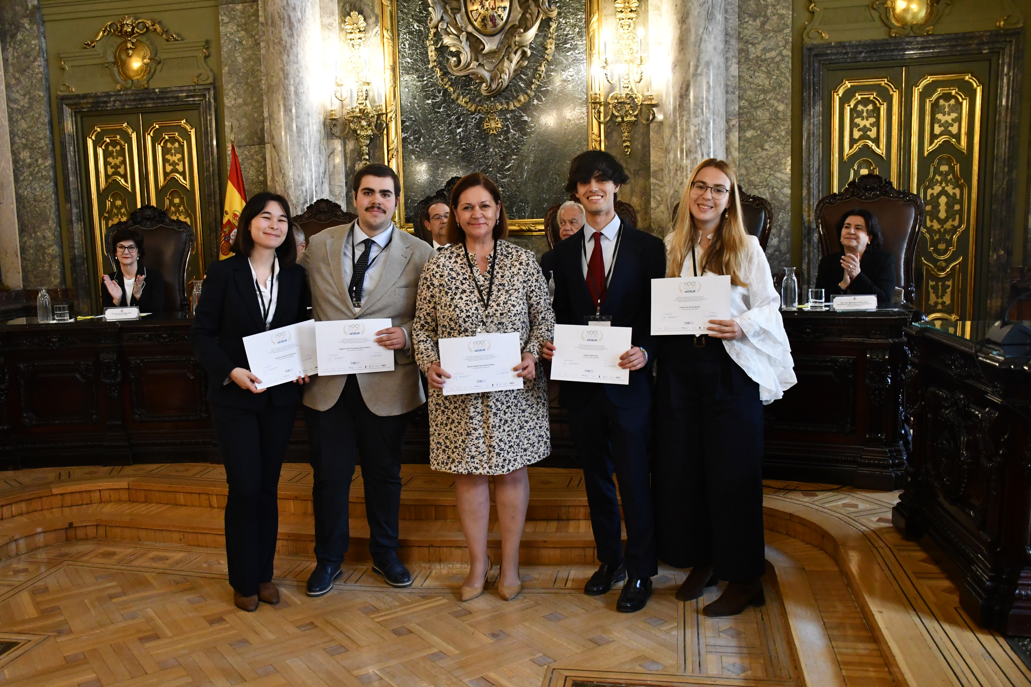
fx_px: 859
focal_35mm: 30
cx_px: 516
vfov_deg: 43.6
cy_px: 344
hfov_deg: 61.9
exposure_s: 1/100
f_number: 3.5
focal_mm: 20
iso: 3200
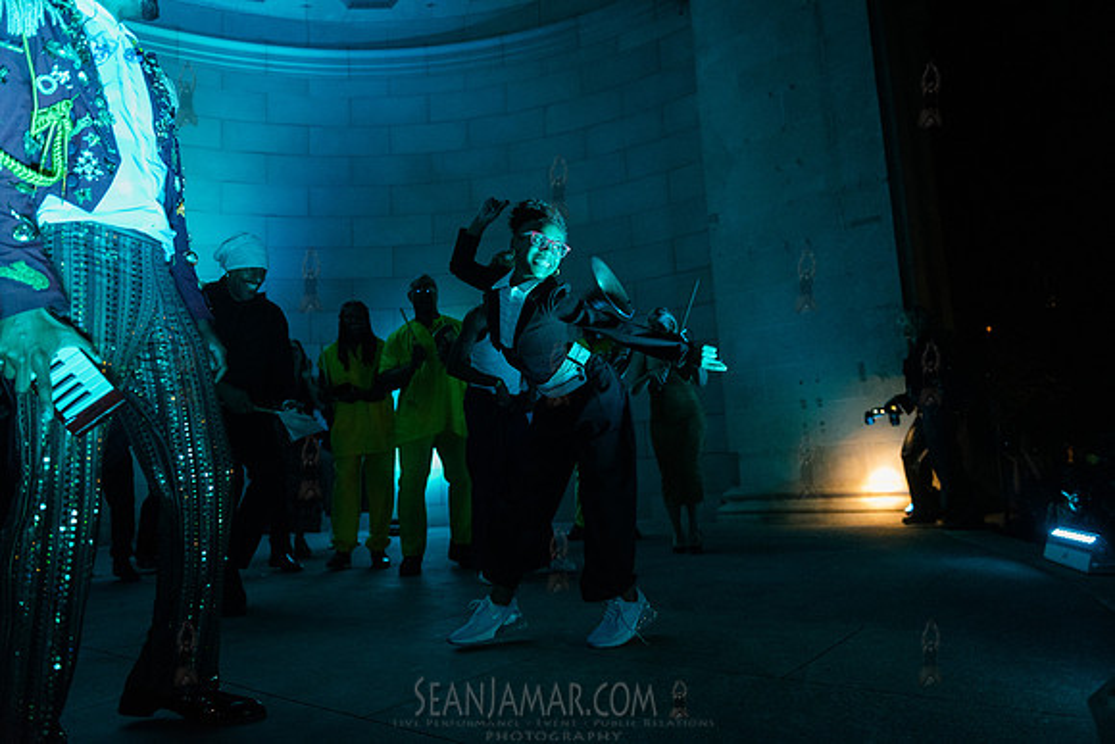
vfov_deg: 53.2
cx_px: 558
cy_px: 372
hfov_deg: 73.7
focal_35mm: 24
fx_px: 743
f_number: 2.8
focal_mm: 24
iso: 8000
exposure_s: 1/320
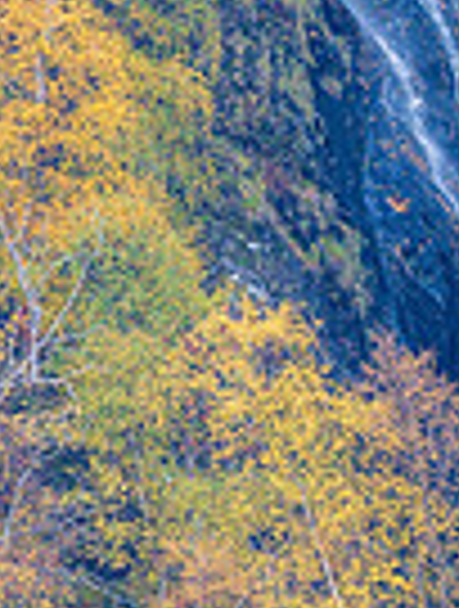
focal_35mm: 1996
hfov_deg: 0.7
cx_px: 400
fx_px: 35123
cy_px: -324
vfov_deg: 1.0
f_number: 7.1
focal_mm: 300
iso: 200
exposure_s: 1/25
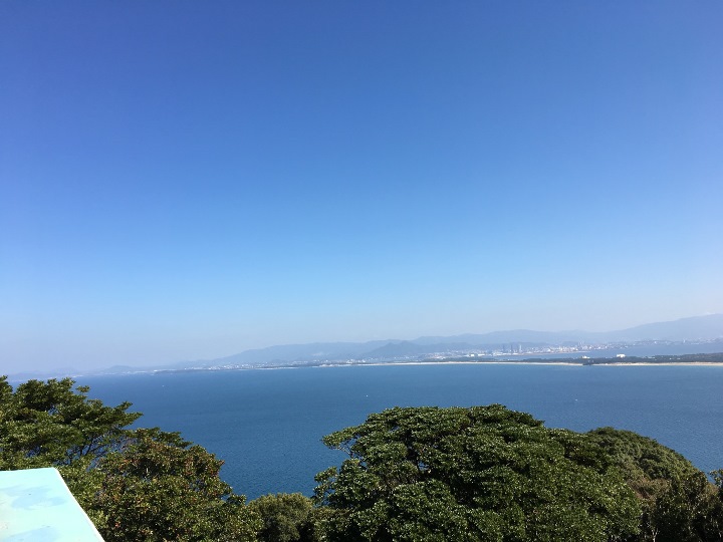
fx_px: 606
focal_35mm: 29
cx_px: 362
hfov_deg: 61.7
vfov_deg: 48.2
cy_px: 271
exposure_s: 1/1479
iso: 25
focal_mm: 4.15
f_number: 2.2
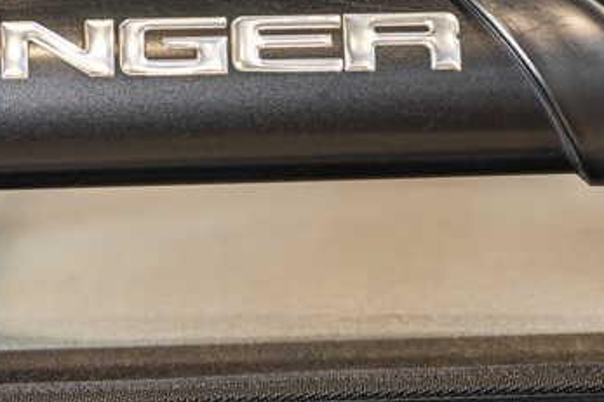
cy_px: -3
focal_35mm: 221
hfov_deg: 9.3
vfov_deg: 6.2
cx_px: 171
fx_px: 3706
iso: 500
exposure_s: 1/125
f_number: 2.8
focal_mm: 75
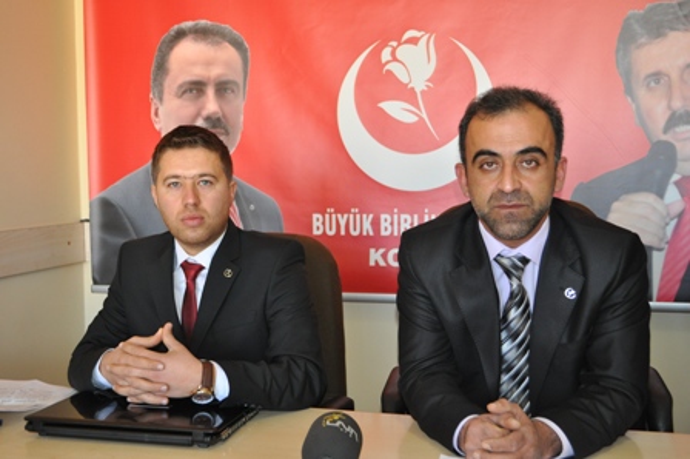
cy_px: 230
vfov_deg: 30.8
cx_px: 345
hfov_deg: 45.0
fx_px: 833
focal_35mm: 44
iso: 800
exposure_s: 1/60
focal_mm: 29
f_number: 4.5
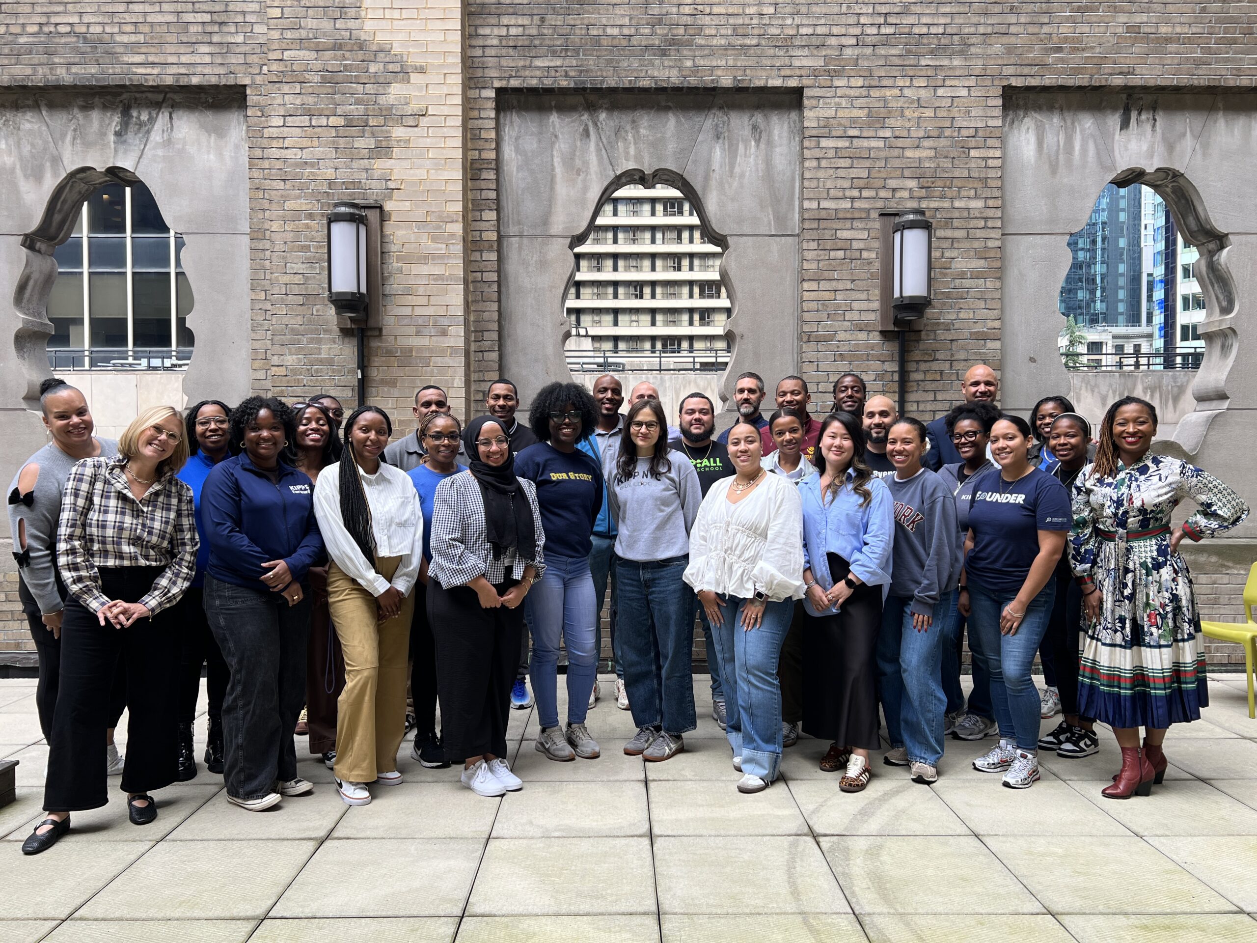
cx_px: 628
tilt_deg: -2.2
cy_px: 472
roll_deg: -0.3
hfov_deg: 67.3
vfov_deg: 53.1
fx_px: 944
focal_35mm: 26
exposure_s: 1/365
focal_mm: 5.7
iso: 50
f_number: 1.5
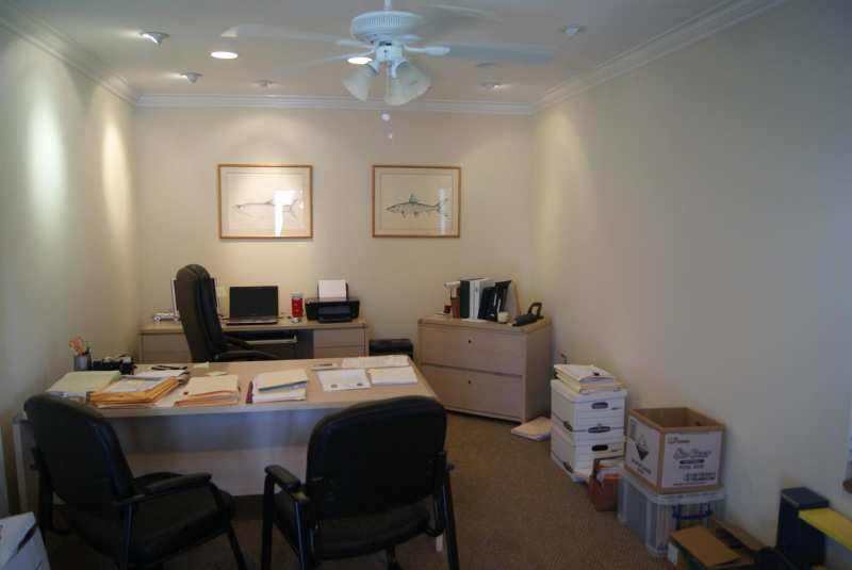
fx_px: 640
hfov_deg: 67.3
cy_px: 285
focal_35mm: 27
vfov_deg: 48.0
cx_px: 426
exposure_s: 1/30
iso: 320
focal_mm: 18
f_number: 3.5
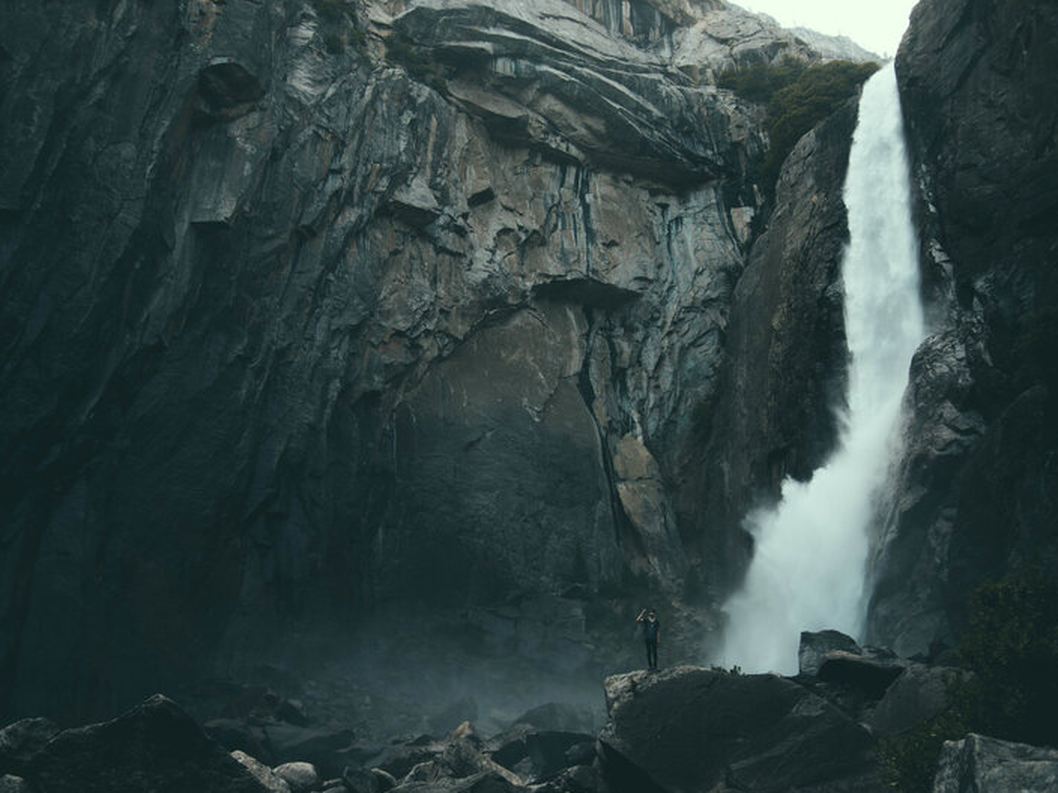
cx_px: 491
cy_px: 396
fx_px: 1070
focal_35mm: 35
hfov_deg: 52.6
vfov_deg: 40.7
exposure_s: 1/200
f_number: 4
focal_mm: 32
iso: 100
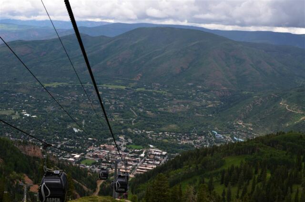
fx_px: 444
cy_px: 101
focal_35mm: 52
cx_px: 152
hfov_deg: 37.9
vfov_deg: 25.6
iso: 100
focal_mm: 35
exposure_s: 1/200
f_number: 7.1
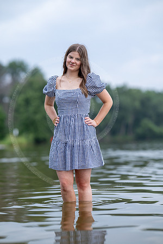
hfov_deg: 16.1
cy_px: 122
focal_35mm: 85
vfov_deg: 23.9
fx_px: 577
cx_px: 82
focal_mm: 85
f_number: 1.8
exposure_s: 1/320
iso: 500
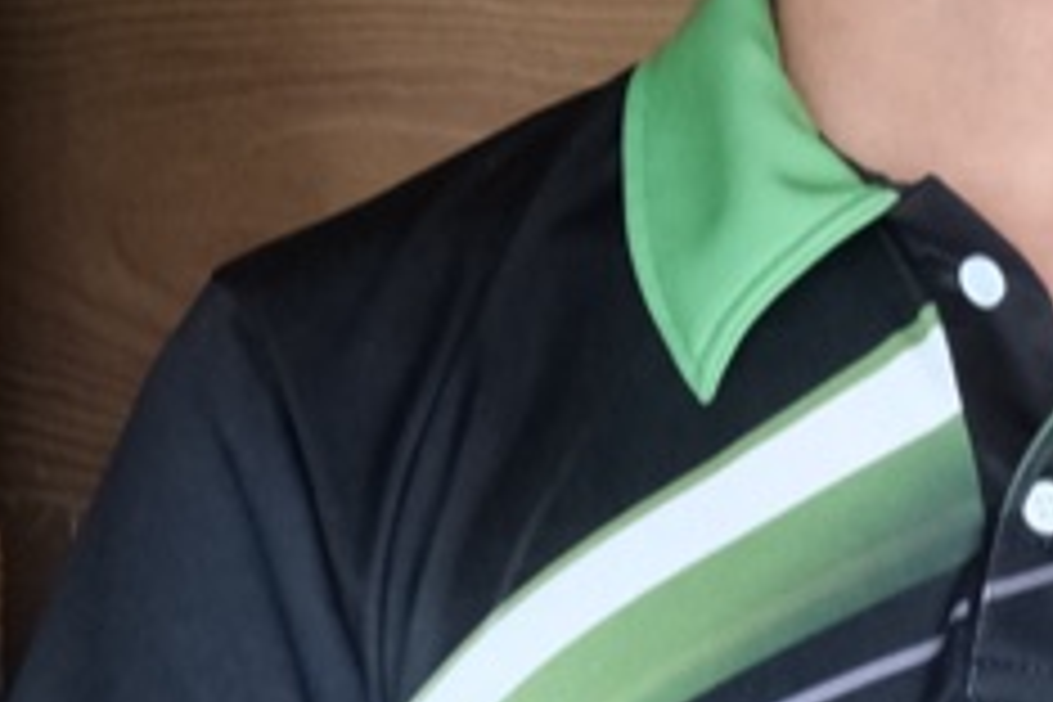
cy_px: 688
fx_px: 14975
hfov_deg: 4.0
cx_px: 788
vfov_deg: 2.7
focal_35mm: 512
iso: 2500
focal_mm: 50
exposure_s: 1/125
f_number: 7.1
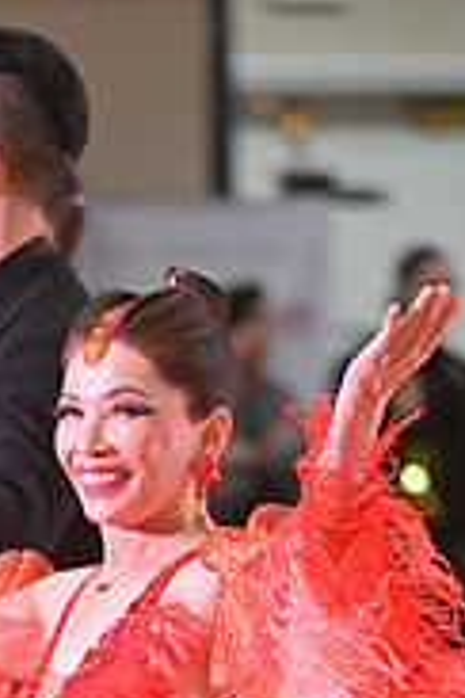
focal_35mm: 635
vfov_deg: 3.2
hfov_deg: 2.2
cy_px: 915
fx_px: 12302
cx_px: -32
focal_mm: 200
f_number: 4.5
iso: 3200
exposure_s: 1/400
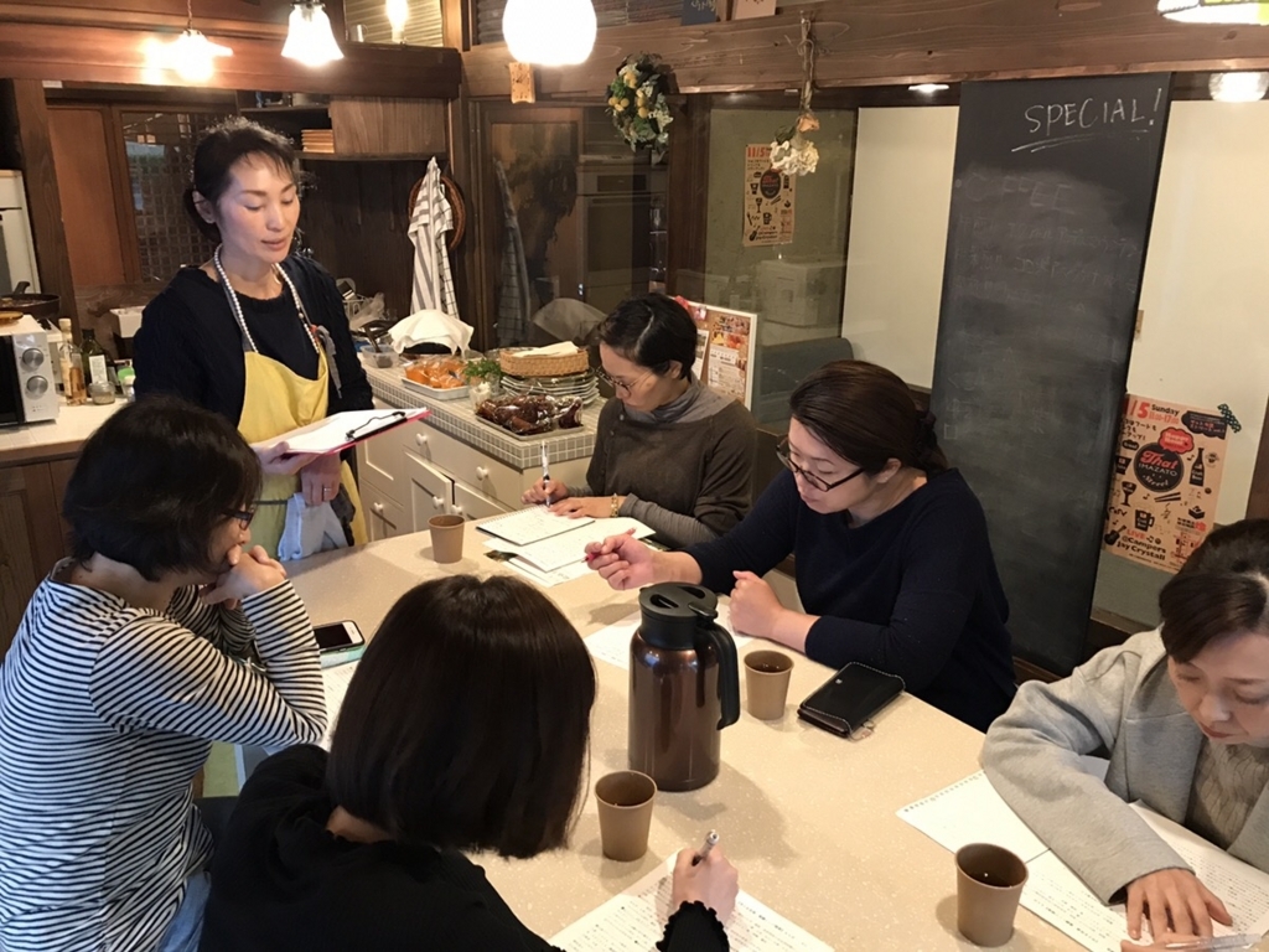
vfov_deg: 49.7
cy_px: 476
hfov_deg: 63.4
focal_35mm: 28
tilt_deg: -16.4
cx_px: 634
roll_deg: -0.6
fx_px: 1026
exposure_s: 1/15
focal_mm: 3.99
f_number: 1.8
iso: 80
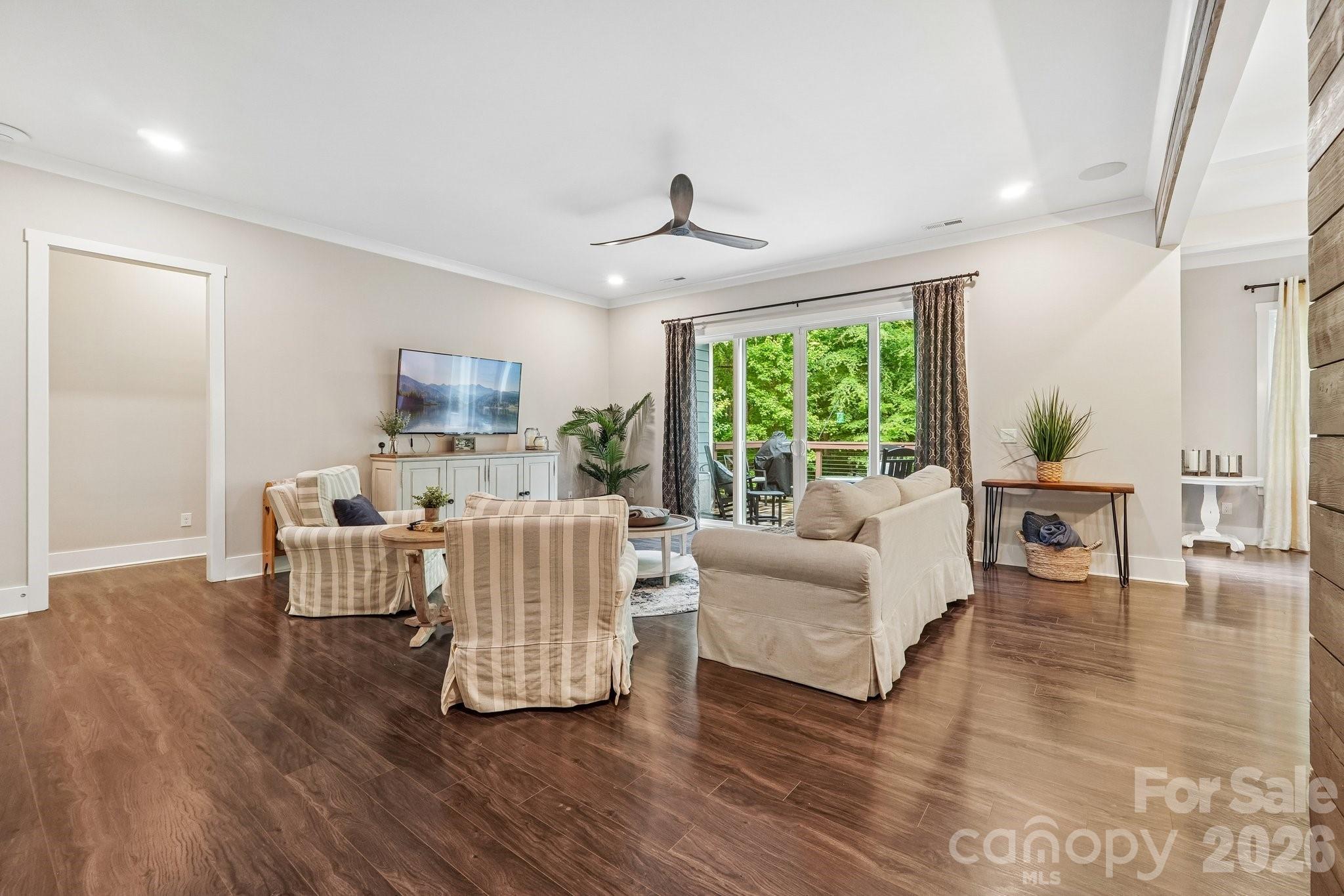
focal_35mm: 15
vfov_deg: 77.3
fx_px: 560
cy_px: 448
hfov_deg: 100.4
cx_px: 672
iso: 400
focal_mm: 10
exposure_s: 1/4
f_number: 8
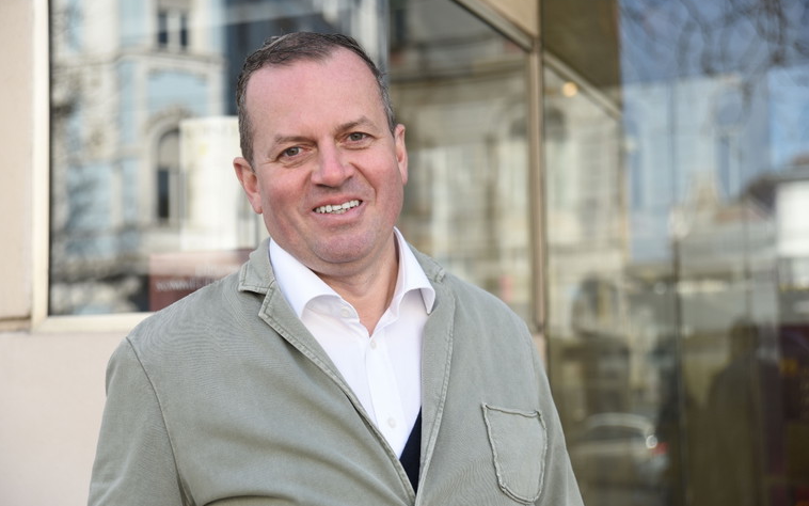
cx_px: 400
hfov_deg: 32.0
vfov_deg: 20.3
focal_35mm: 64
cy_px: 257
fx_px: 1411
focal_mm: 62
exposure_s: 1/320
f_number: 3.8
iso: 200
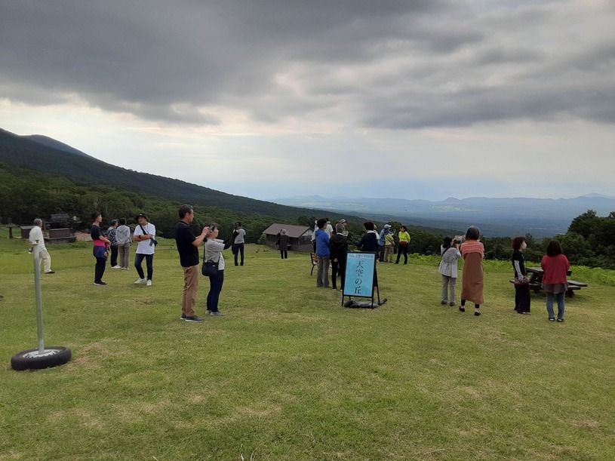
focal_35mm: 27
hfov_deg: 65.3
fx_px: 480
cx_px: 308
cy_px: 230
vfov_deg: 51.3
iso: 40
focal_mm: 2.91
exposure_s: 1/2160
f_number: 1.9
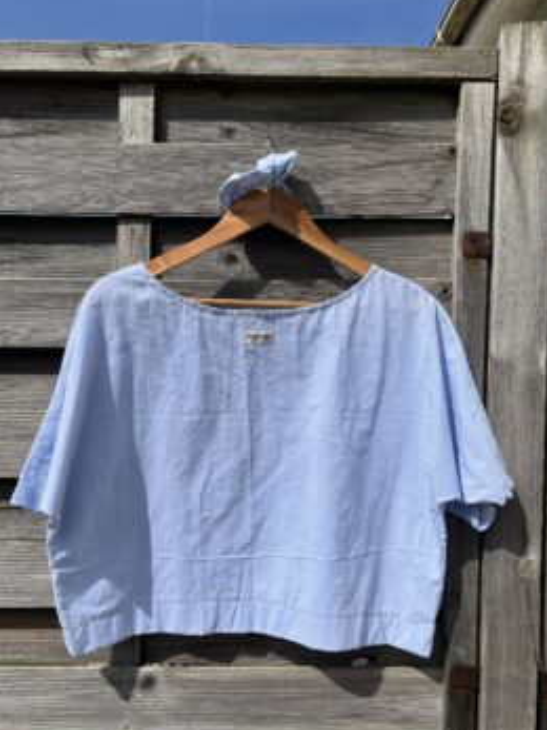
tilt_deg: -1.7
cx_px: 280
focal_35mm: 30
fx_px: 632
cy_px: 391
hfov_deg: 46.8
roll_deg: -0.4
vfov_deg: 59.9
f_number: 1.6
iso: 50
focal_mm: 5.1
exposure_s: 1/7353
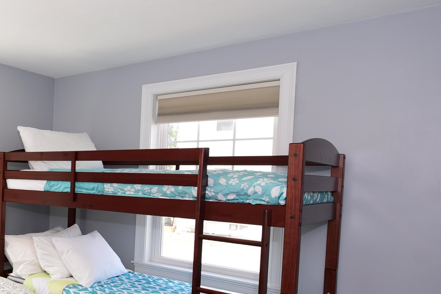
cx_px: -52
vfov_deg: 38.6
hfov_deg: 42.7
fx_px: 417
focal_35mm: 34
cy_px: 190
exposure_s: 1/80
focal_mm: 14
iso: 200
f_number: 4.5
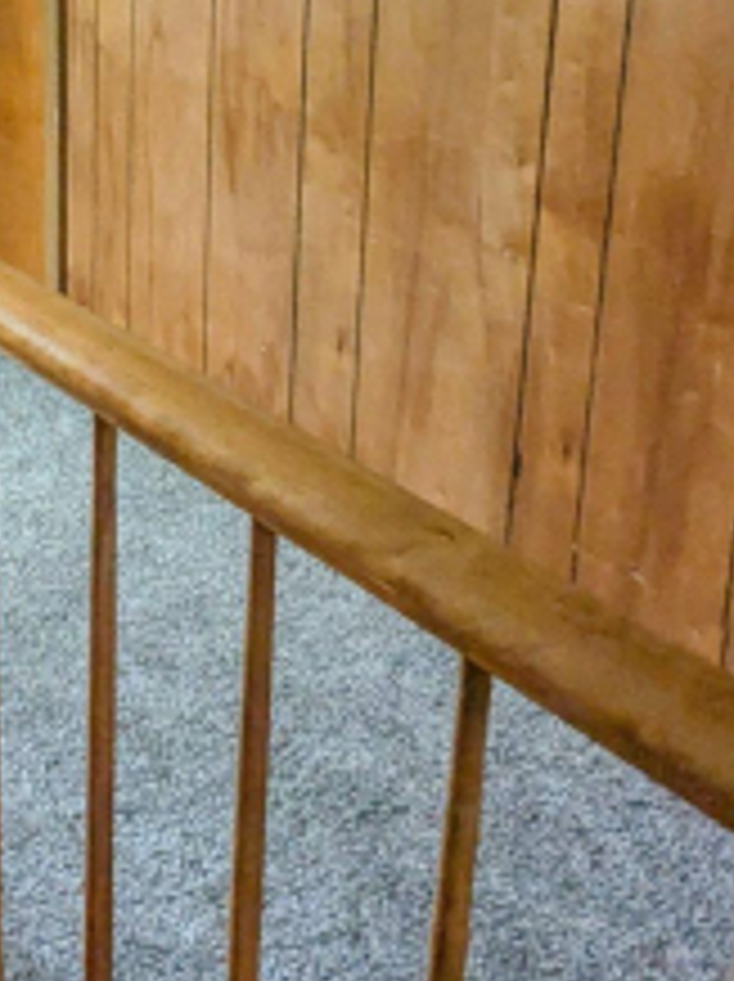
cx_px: -212
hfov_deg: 25.6
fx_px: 1388
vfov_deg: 37.2
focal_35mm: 49
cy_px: 160
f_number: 2.2
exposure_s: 1/60
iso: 102
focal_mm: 2.35
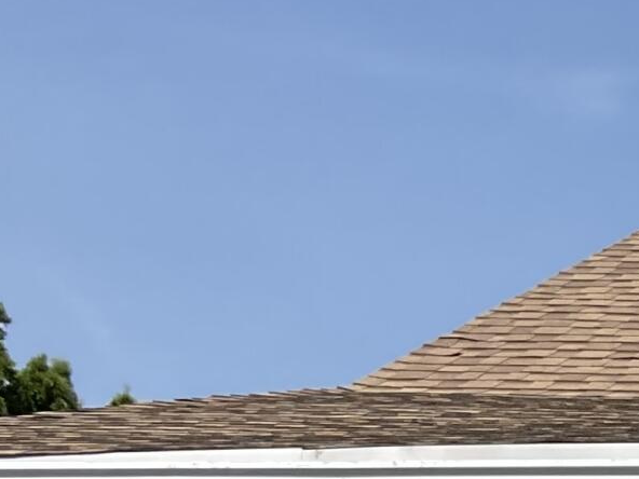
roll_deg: -0.5
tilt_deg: +5.9
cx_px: 1375
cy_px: 707
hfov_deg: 11.7
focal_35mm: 147
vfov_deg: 9.8
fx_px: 2714
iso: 16
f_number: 1.8
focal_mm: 3
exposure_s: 1/2801
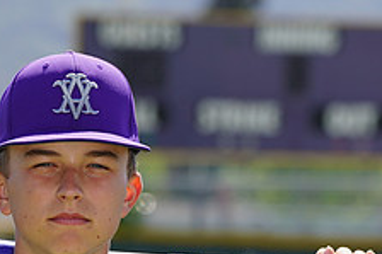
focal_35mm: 565
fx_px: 5991
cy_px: 315
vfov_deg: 2.4
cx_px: -36
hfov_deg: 3.6
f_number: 8
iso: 100
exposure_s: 1/250
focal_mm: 218
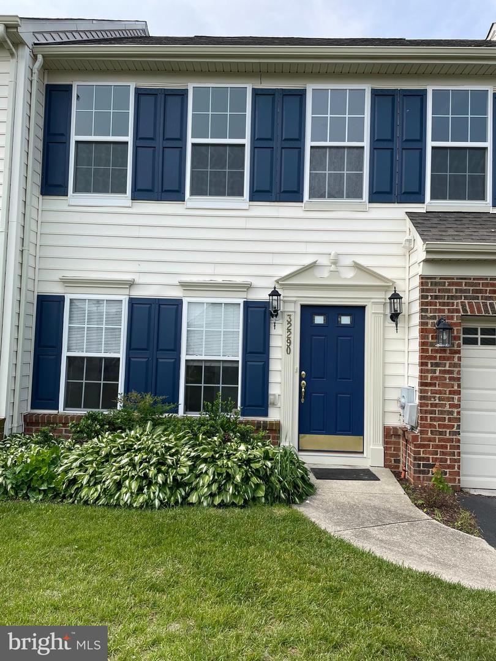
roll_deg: -1.9
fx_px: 497
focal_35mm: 26
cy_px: 330
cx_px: 248
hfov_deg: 53.1
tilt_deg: +3.3
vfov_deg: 67.3
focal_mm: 4.2
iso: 50
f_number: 1.6
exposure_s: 1/2564
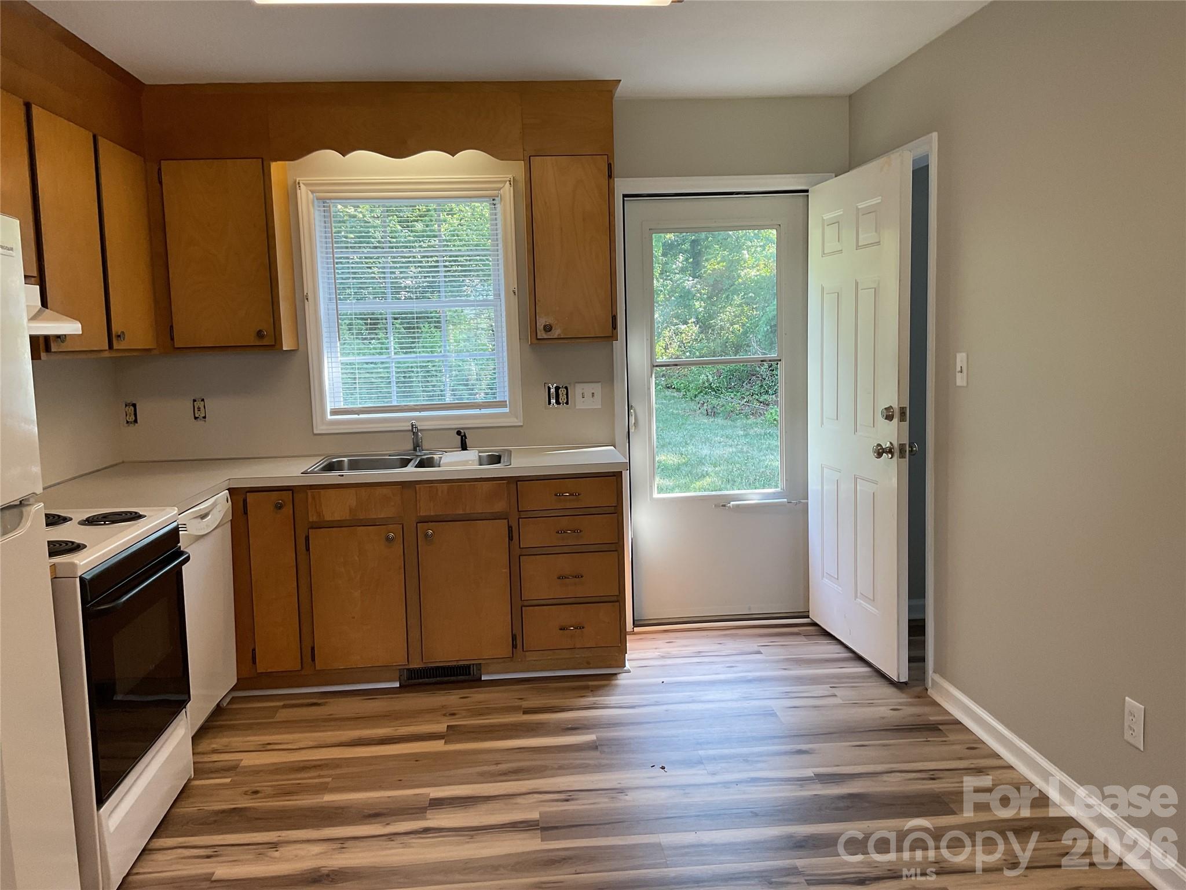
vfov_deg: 48.2
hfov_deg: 61.7
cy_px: 445
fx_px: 994
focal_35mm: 29
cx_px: 593
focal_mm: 3
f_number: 1.8
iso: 40
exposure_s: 1/60
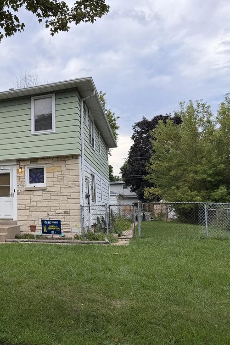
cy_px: 175
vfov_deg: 55.8
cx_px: 1
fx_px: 326
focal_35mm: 34
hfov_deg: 35.3
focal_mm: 6.76
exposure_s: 1/788
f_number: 1.78
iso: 100
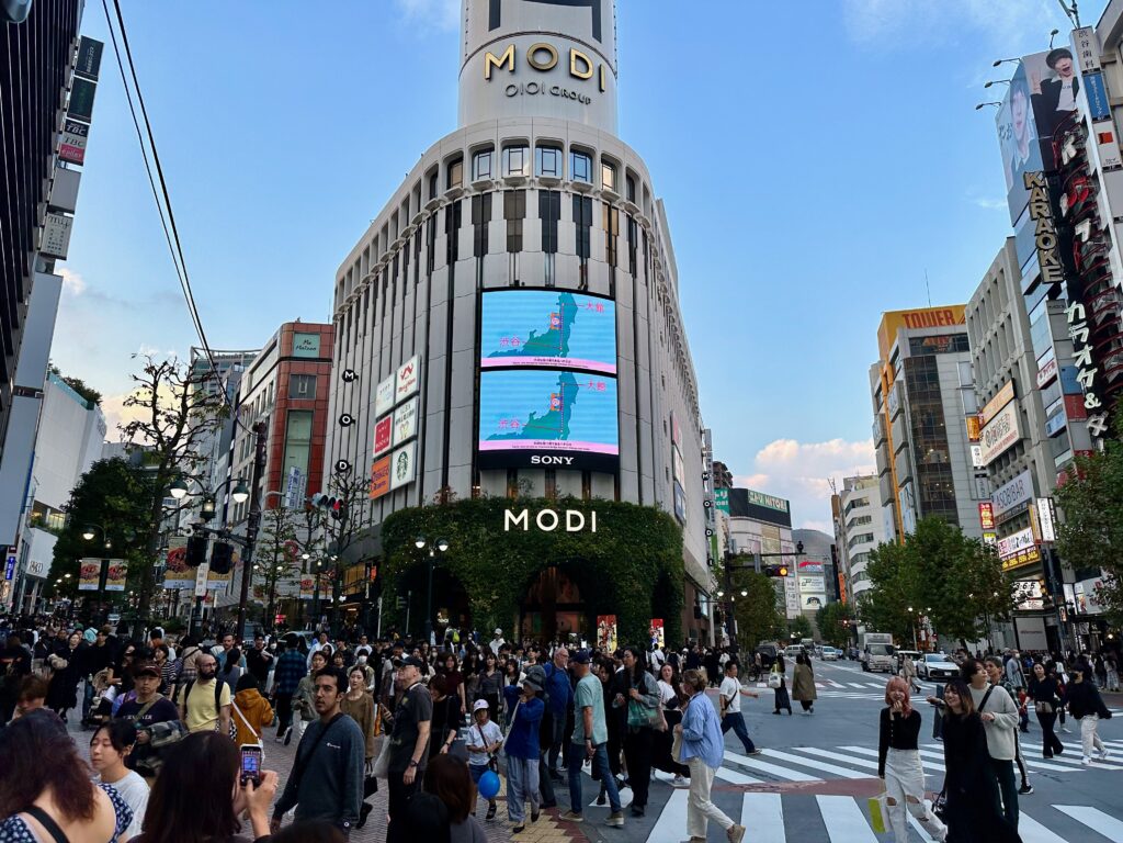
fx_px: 779
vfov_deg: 56.8
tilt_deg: +15.0
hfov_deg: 71.6
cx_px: 562
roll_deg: +0.3
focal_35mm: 24
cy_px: 422
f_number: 1.78
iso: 80
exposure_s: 1/1357
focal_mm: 6.86
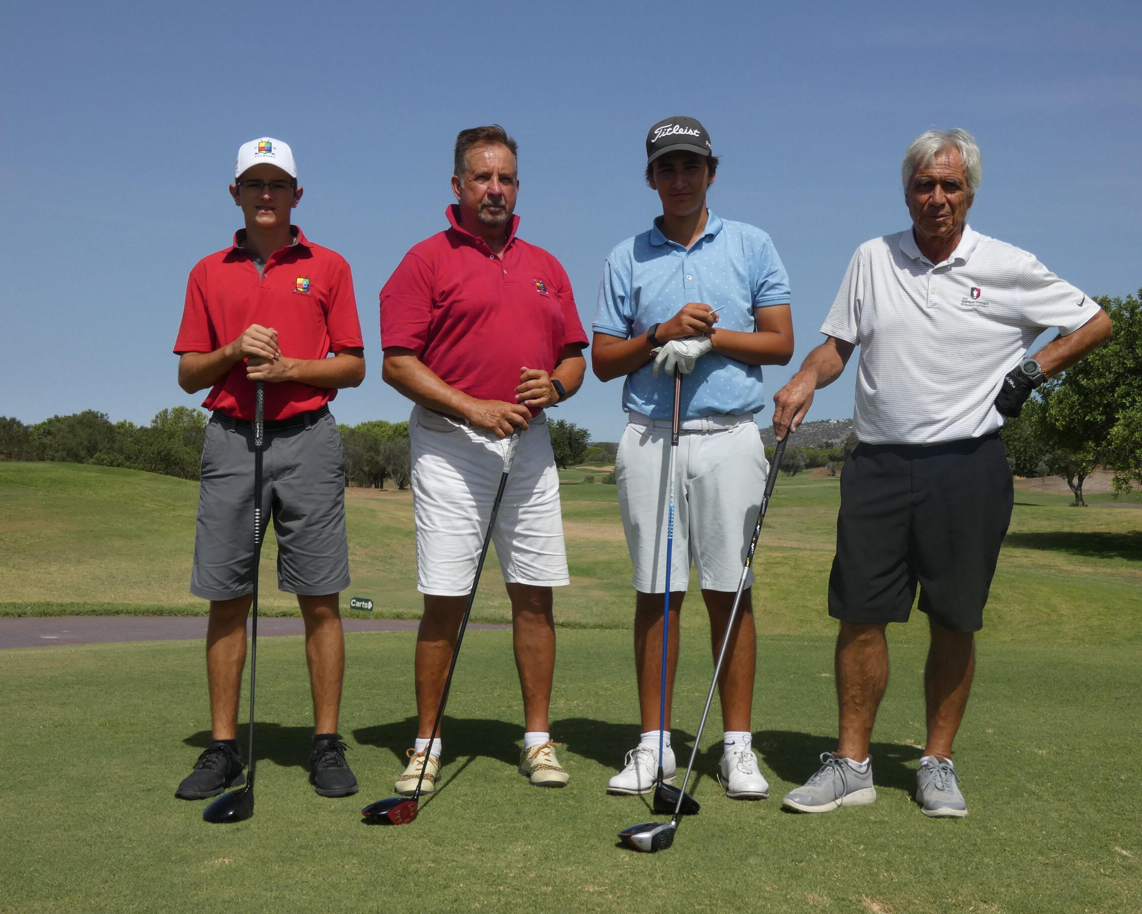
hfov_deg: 41.1
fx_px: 1521
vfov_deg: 33.4
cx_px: 578
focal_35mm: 45
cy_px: 457
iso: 80
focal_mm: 7.8
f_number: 5
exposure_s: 1/800
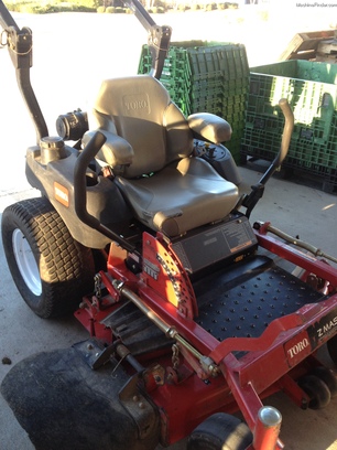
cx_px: 168
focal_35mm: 35
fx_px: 454
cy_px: 225
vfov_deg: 52.6
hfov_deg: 40.7
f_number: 2.4
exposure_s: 1/60
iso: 64
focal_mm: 4.28
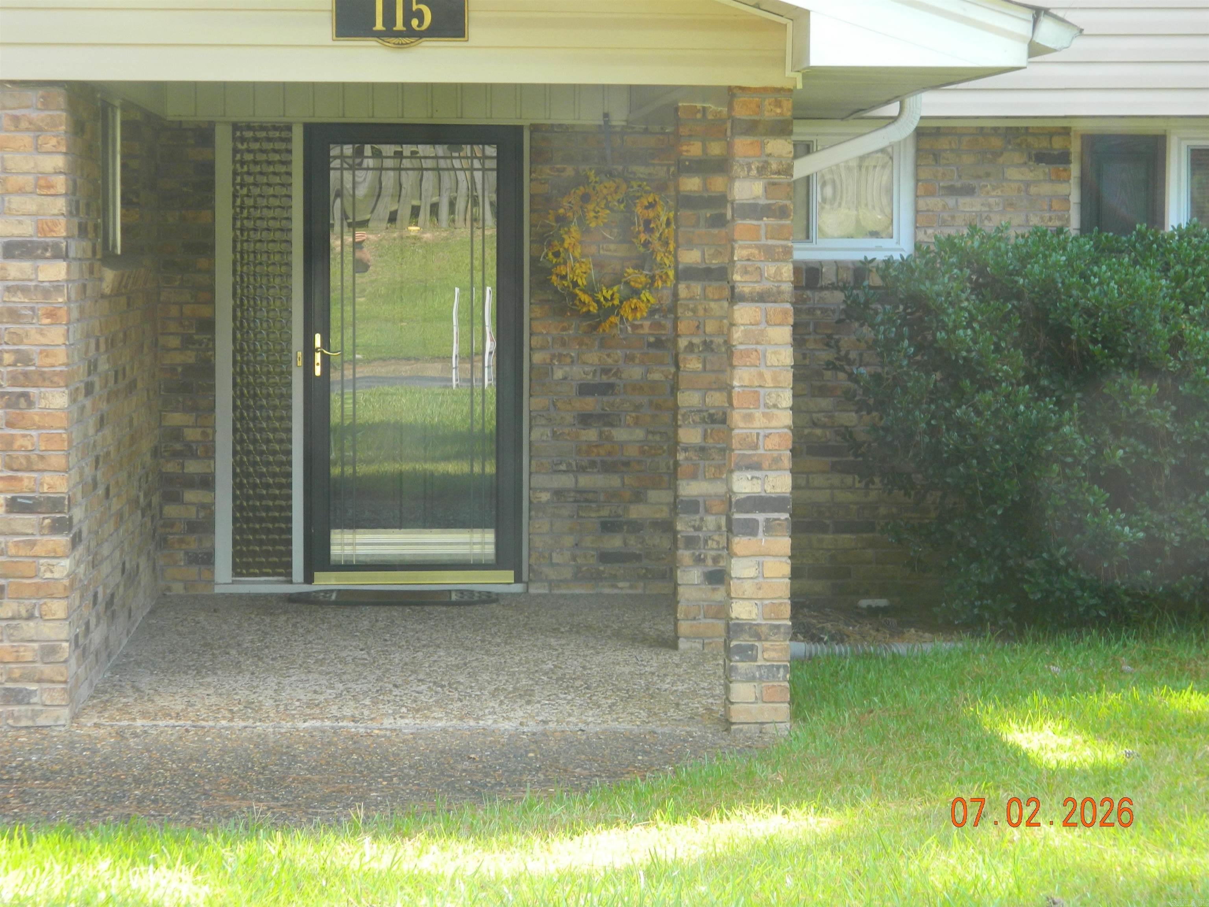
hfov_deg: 19.1
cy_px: 454
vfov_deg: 14.4
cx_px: 604
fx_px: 3597
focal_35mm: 103
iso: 110
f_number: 4.5
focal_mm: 18.6
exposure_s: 1/60
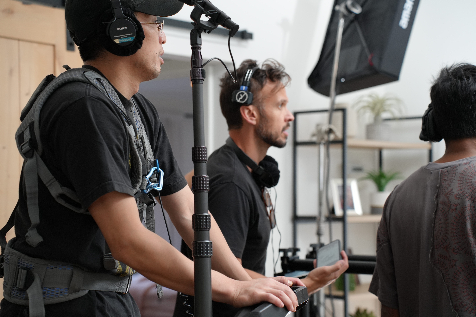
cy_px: 158
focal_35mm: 75
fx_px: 992
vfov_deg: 18.2
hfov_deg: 27.0
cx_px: 238
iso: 1000
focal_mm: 75
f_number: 4
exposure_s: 1/160
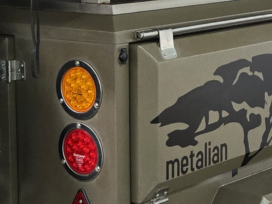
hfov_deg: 15.9
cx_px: 101
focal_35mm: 124
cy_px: 55
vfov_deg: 11.9
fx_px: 974
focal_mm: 5.4
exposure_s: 1/100
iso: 400
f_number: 1.8
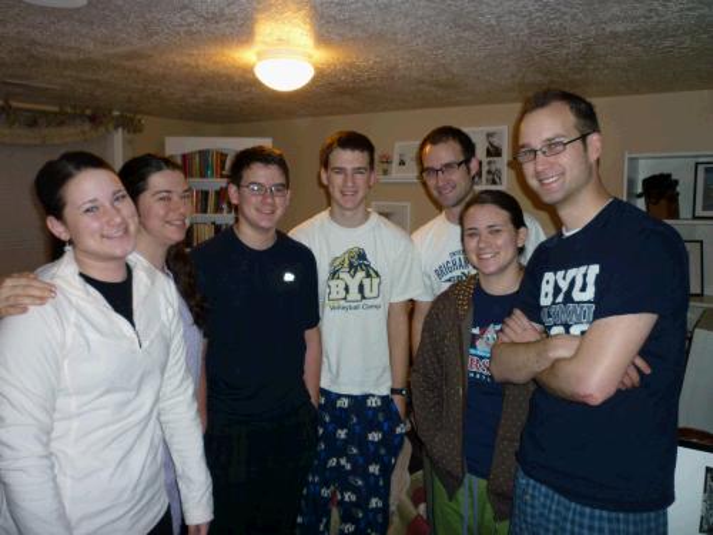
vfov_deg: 48.2
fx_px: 597
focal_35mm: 29
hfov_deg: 61.7
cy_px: 268
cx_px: 356
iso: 125
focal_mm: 5.2
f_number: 3.3
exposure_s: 1/30
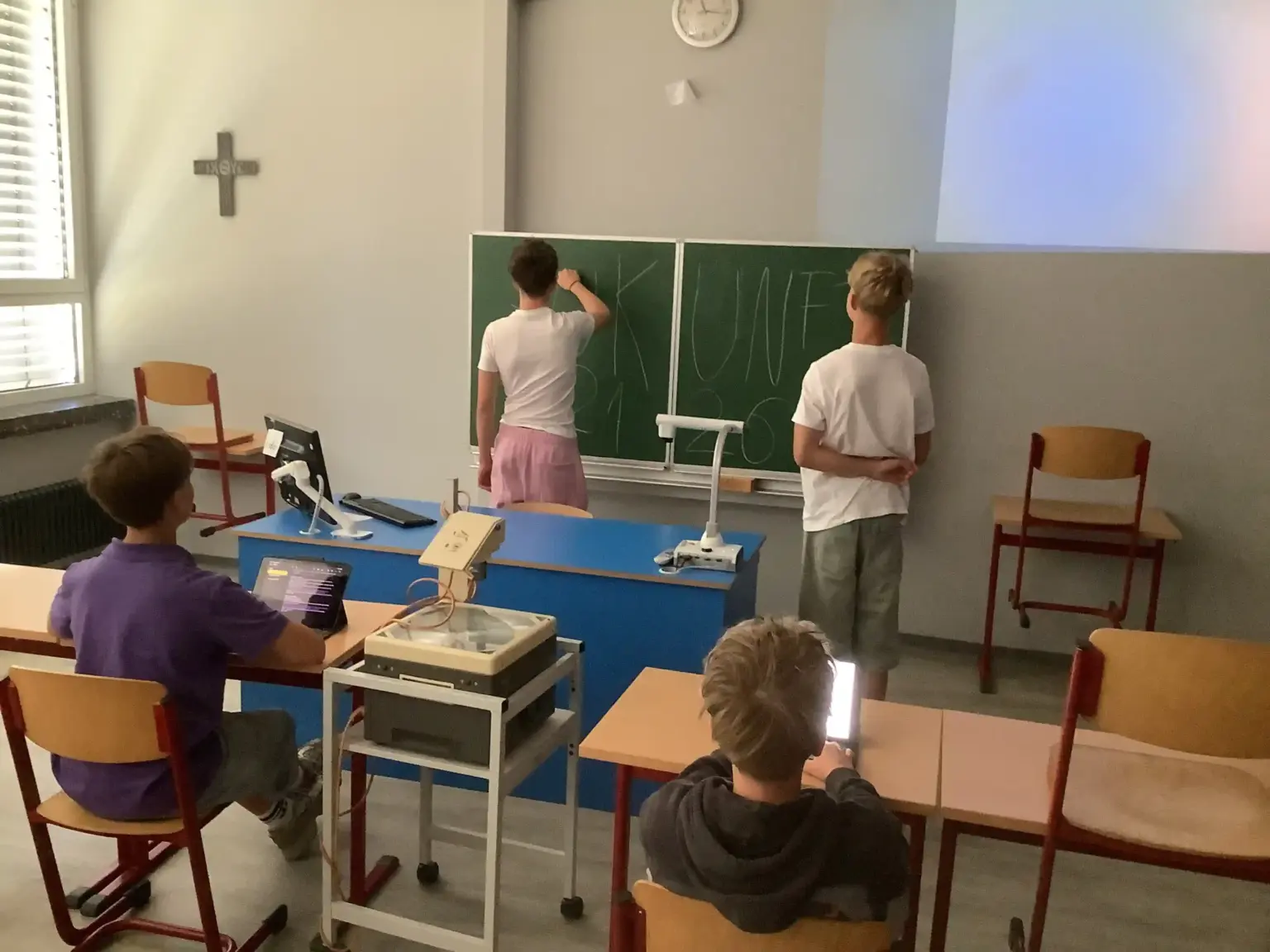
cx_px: 635
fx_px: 1137
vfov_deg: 45.4
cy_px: 476
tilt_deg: -12.0
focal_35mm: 31
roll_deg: -3.2
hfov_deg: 58.4
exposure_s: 1/30
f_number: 2.4
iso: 400
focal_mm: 3.3
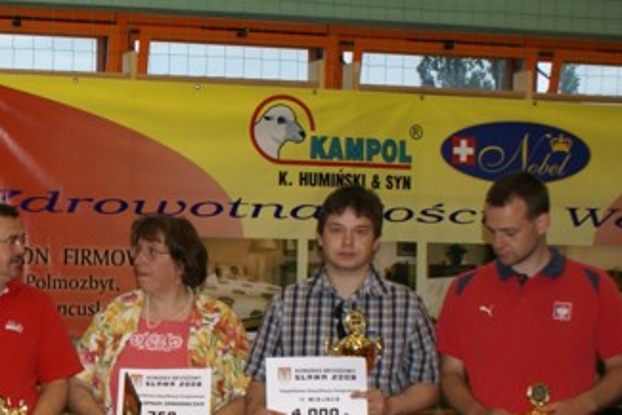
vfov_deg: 16.1
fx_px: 1452
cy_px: 361
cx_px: -10
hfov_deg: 23.1
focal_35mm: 84
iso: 400
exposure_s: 1/125
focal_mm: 26
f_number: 5.6
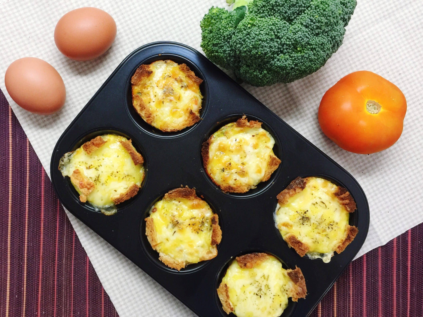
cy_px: 158
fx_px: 354
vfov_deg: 48.2
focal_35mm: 29
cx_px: 212
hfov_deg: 61.7
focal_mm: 4.15
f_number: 2.2
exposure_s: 1/17
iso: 64
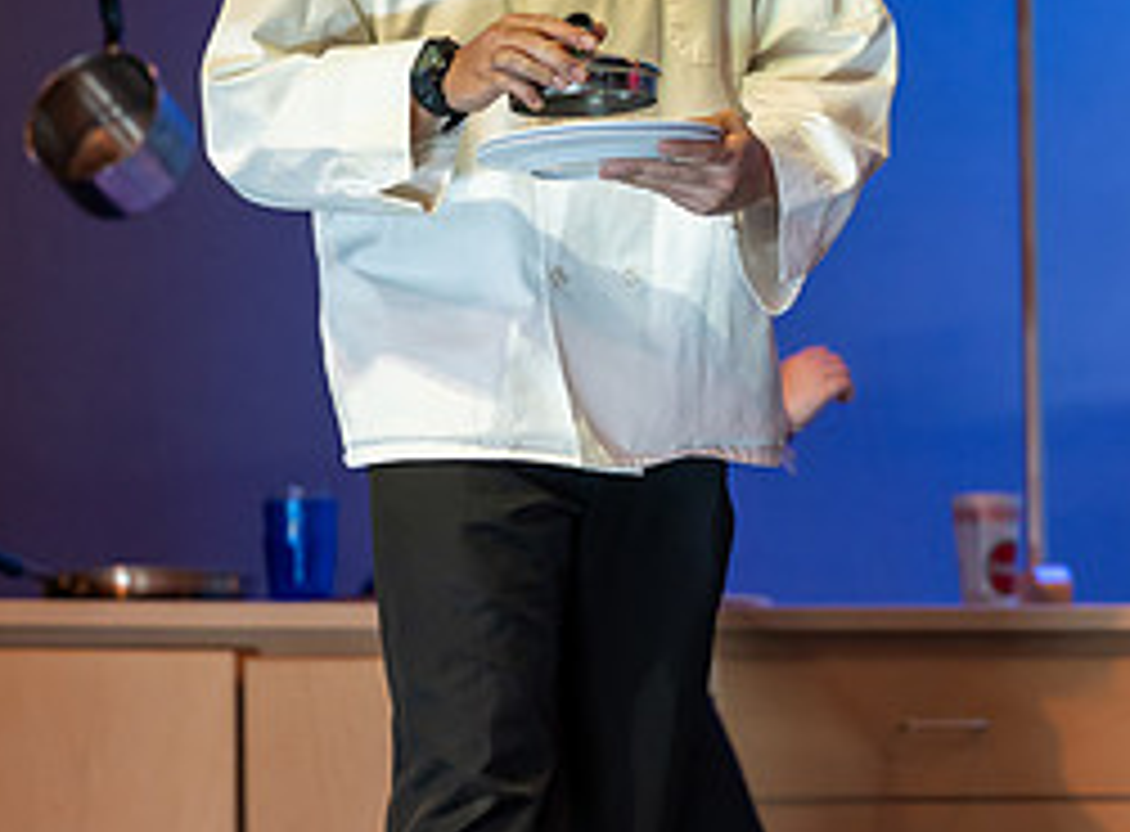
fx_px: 10025
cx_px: 739
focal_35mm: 309
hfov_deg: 6.4
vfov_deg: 4.8
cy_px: 167
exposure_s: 1/320
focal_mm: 110
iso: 1000
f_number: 2.8
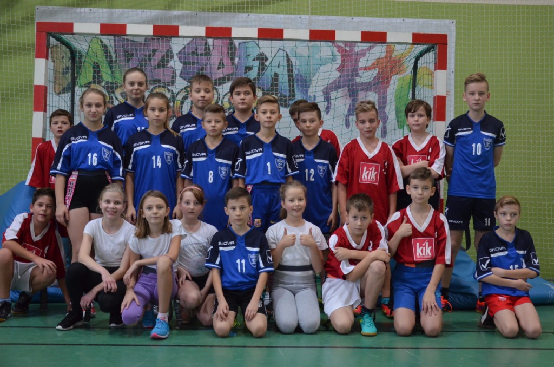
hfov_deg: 41.2
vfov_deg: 27.9
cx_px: 277
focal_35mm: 48
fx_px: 737
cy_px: 184
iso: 1600
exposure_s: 1/80
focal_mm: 32
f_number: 4.2
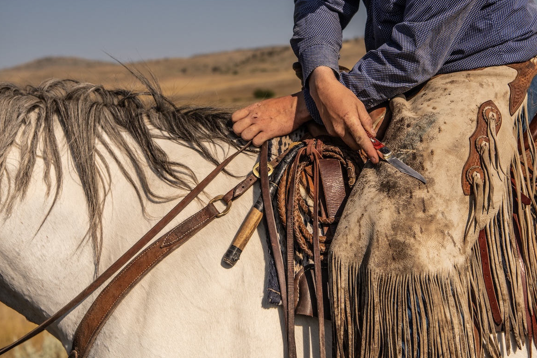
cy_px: 115
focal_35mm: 69
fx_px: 1029
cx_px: 288
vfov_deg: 19.7
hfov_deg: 29.2
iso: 320
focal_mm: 50
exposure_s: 1/8000
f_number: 4.5
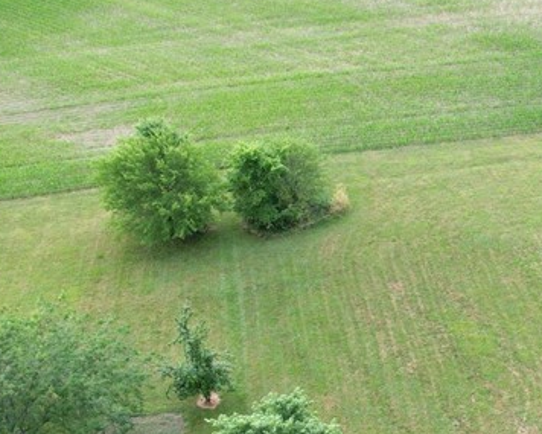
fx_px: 1011
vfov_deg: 23.9
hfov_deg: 28.0
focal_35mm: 63
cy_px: 335
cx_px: 560
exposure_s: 1/160
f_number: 2.8
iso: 110
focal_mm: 8.38
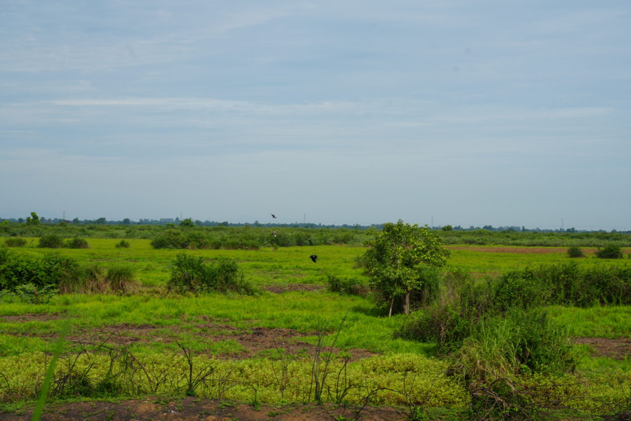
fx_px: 1841
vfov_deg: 13.0
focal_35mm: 105
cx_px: 316
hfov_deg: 19.5
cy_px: 210
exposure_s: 1/250
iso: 100
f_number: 9
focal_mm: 105
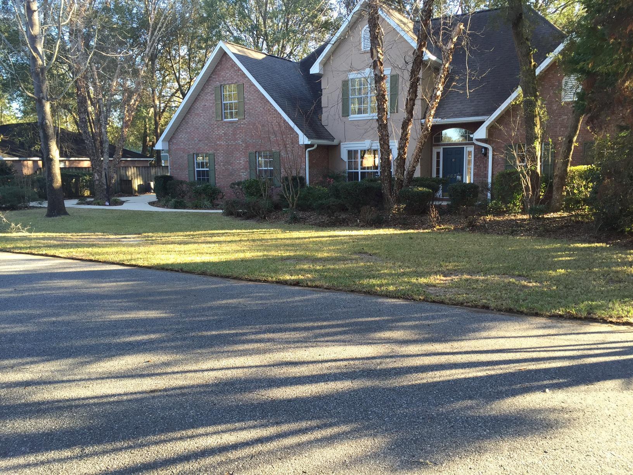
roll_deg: +1.0
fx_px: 530
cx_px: 316
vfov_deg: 48.2
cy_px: 238
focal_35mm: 29
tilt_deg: -8.2
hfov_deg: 61.7
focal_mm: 4.15
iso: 40
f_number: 2.2
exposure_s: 1/120
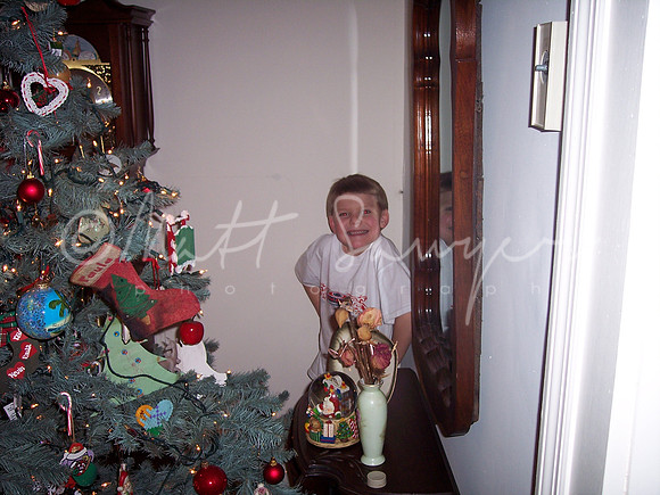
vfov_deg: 36.8
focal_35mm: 39
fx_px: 744
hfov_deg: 47.9
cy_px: 248
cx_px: 330
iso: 100
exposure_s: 1/60
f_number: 2.8
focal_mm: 8
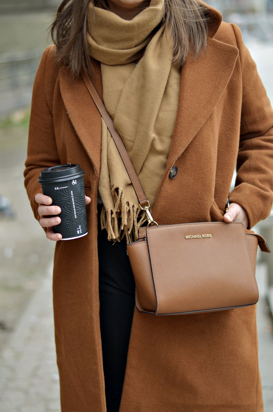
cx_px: 136
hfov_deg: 18.1
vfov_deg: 27.0
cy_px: 206
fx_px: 857
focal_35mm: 75
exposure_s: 1/200
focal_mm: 50
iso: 100
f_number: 1.8
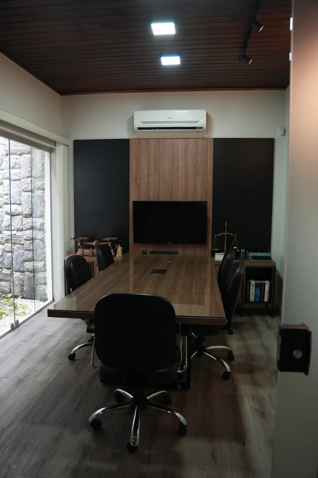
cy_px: 239
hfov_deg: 50.4
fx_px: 338
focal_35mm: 26
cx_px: 159
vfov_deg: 70.4
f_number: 2.8
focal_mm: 17
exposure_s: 1/121
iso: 800
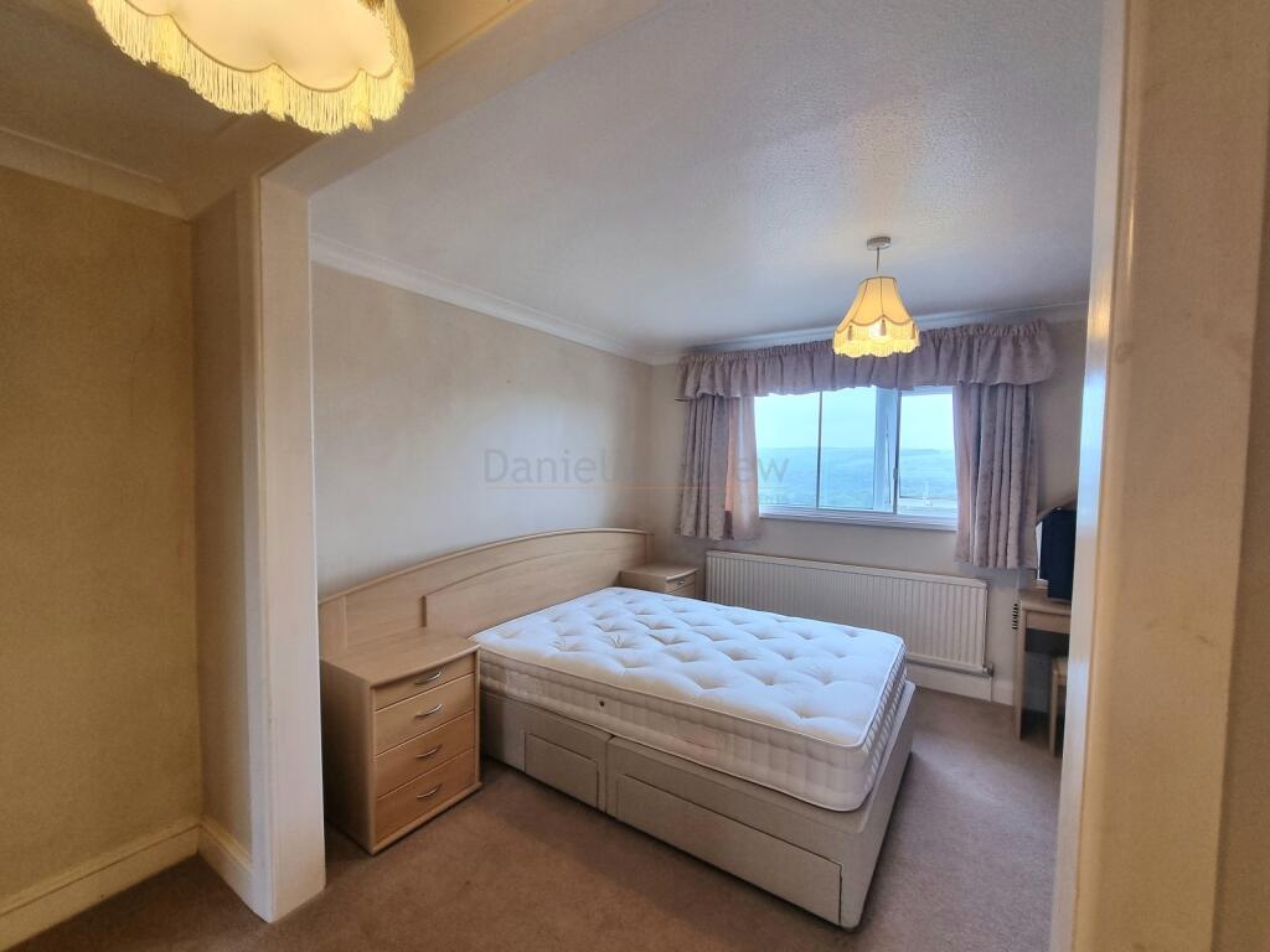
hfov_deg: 106.2
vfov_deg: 89.9
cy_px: 476
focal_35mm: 13
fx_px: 477
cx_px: 635
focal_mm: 2.2
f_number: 2.2
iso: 50
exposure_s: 1/50
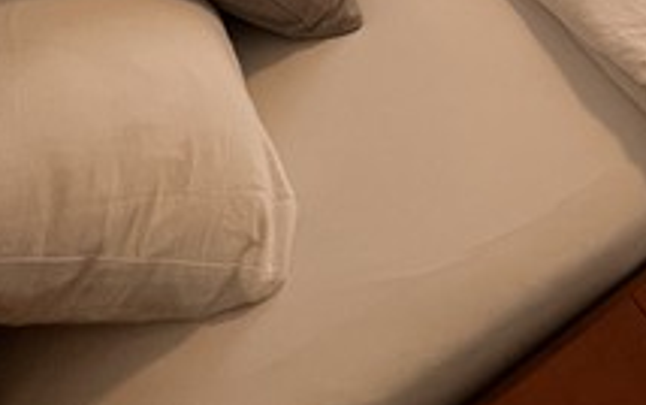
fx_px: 810
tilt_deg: -23.4
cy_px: -261
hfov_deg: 34.2
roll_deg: -3.1
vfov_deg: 21.5
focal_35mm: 46
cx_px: 789
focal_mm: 1.57
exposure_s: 1/100
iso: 200
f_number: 1.8
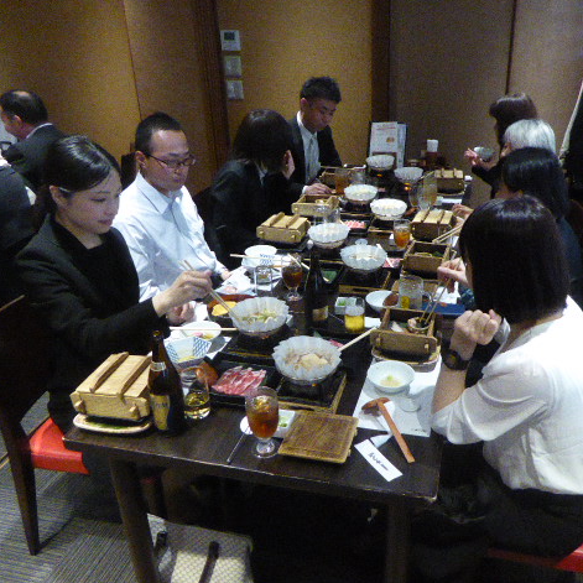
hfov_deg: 53.4
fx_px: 572
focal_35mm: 30
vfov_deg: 54.0
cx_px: 365
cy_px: 288
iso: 1600
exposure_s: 1/40
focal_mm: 4.3
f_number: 3.3
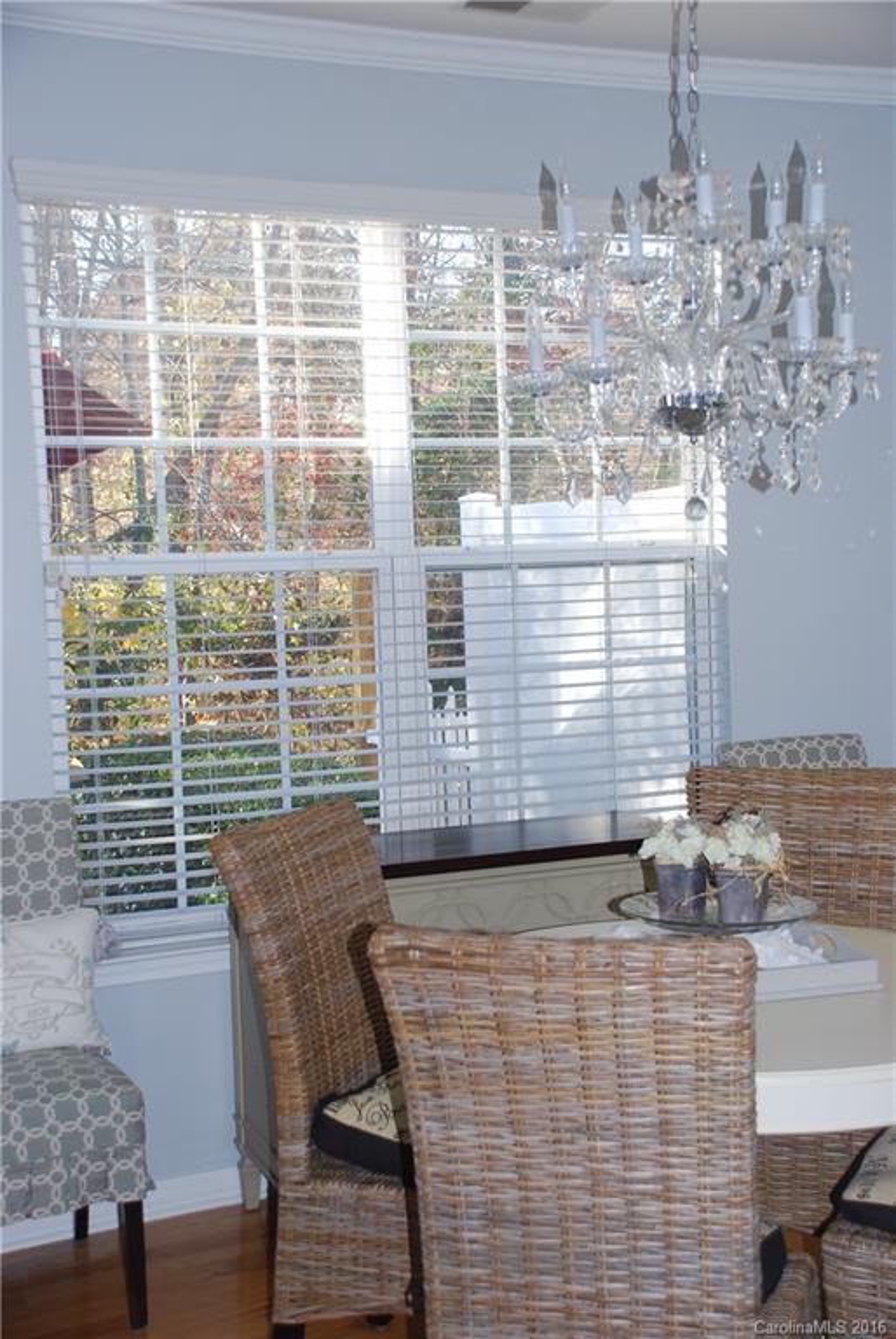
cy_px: 670
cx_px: 448
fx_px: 1731
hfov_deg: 29.0
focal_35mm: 46
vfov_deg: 42.3
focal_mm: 31
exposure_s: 1/100
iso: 200
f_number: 4.2
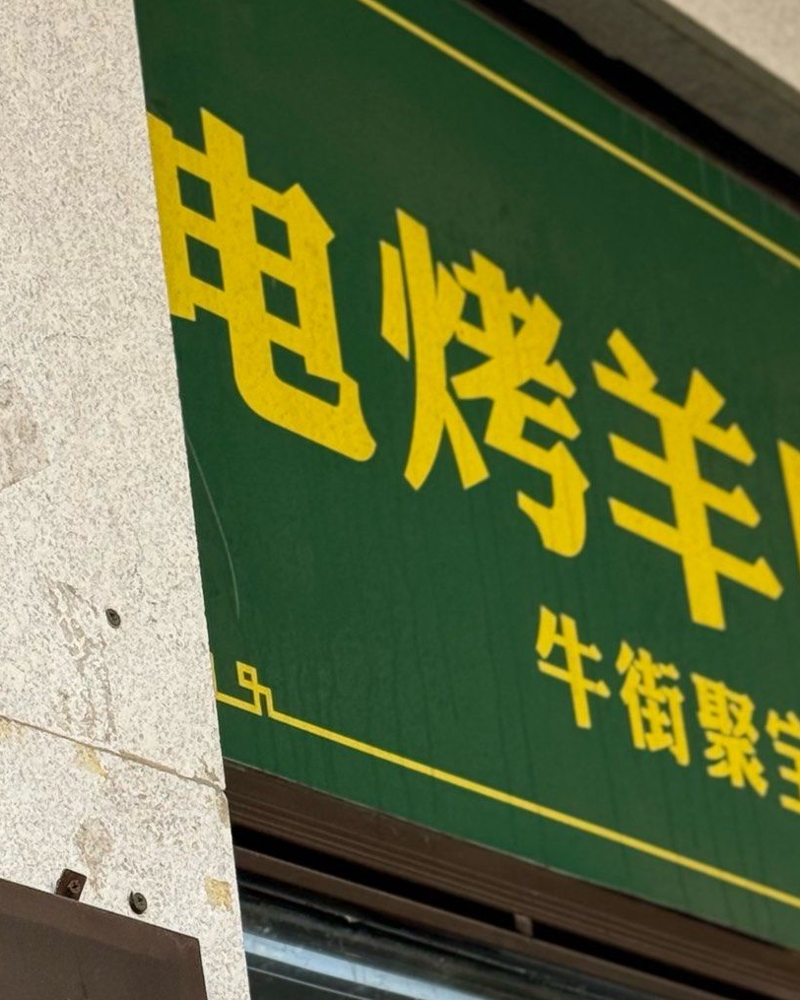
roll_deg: +8.7
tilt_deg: +20.9
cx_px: 415
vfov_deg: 15.1
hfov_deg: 12.2
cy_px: 846
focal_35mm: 126
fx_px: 3729
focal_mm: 6.76
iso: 80
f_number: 1.78
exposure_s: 1/363
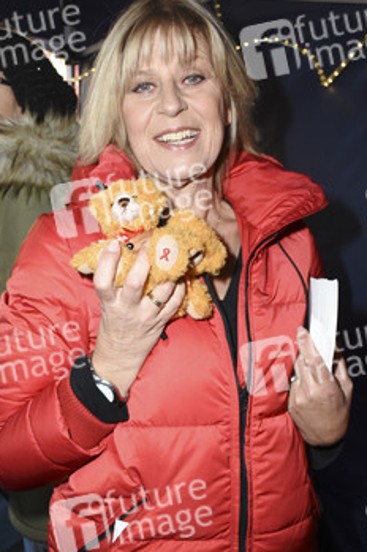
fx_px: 606
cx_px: 177
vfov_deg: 49.0
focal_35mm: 40
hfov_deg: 33.7
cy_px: 280
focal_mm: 23
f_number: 3.8
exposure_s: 1/250
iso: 640
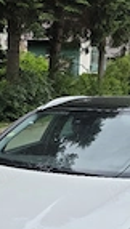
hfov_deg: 17.3
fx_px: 427
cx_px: 64
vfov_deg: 29.6
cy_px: 176
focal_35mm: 70
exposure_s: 1/1667
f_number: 1.7
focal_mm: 6.3
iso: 80
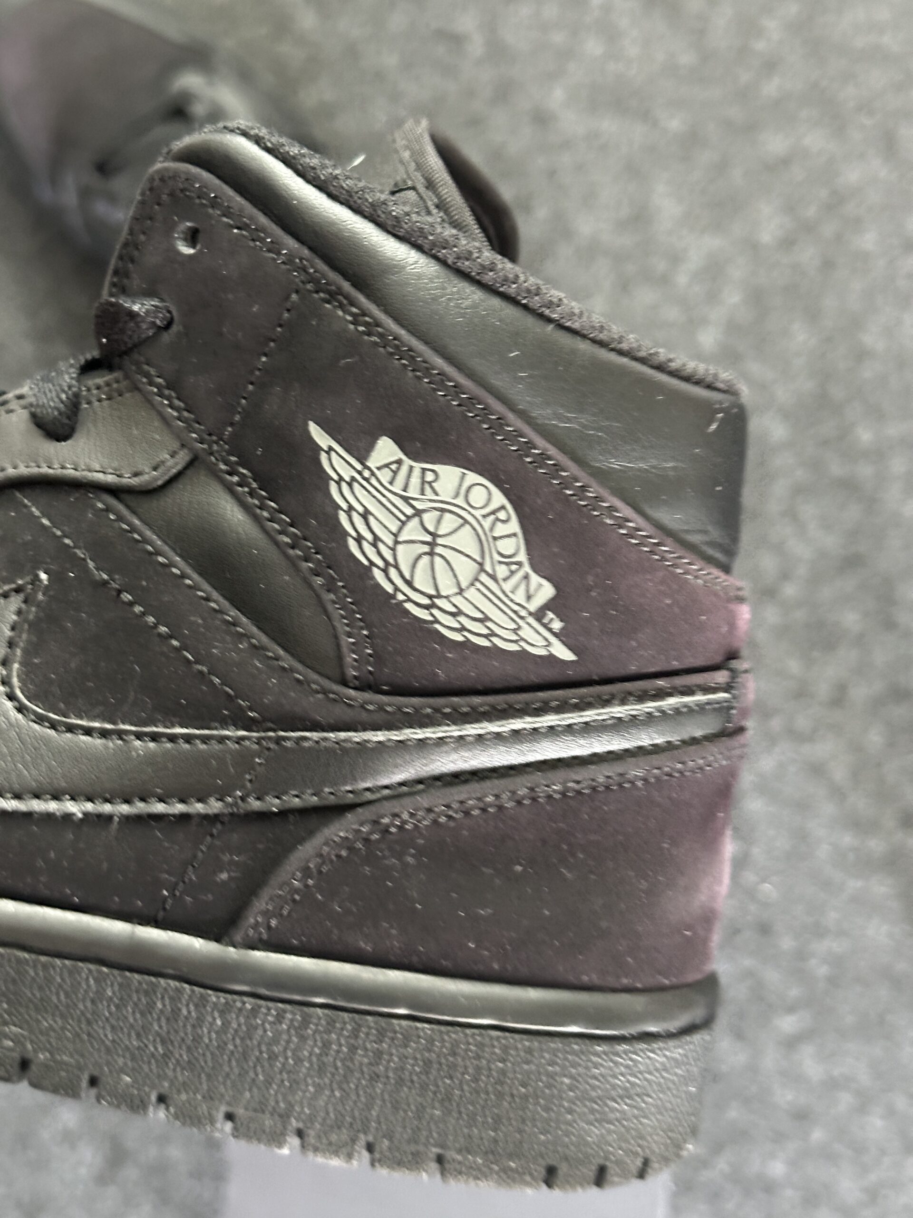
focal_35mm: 48
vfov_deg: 39.7
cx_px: 456
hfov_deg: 30.3
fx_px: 1688
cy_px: 609
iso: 500
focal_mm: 6.86
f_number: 1.78
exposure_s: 1/25
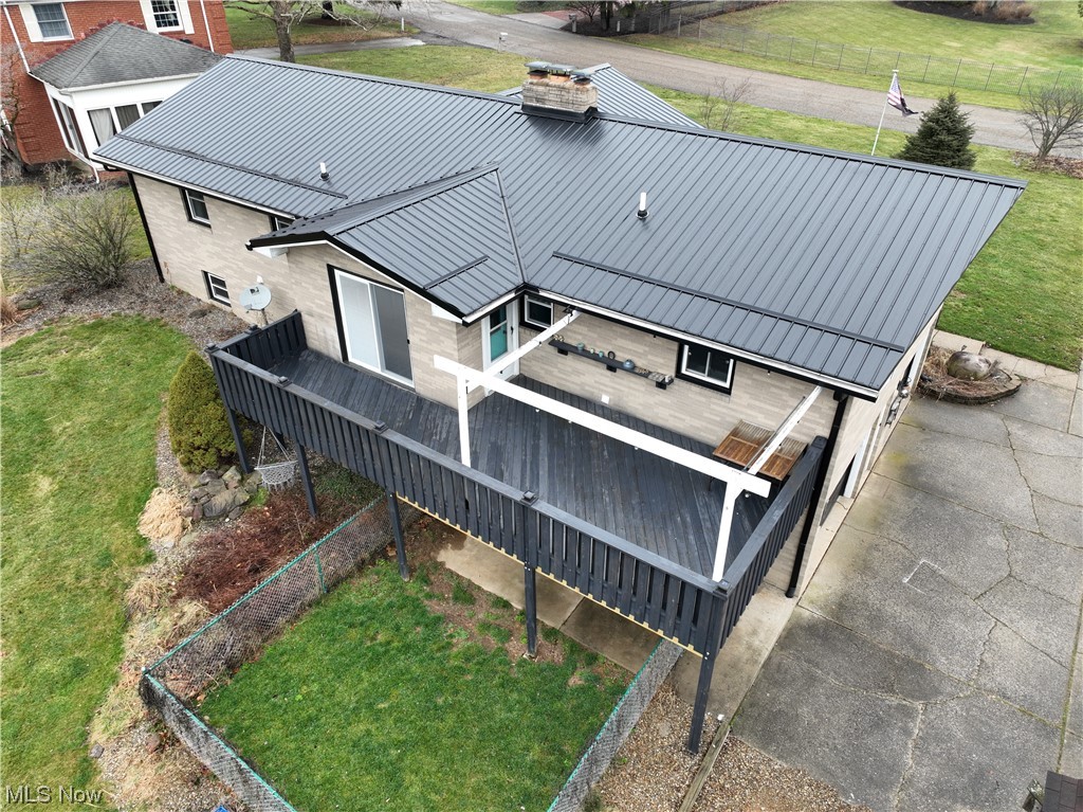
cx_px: 542
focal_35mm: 24
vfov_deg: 56.8
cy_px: 406
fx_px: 751
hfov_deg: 71.6
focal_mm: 12.29
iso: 100
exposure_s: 1/80
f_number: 2.8
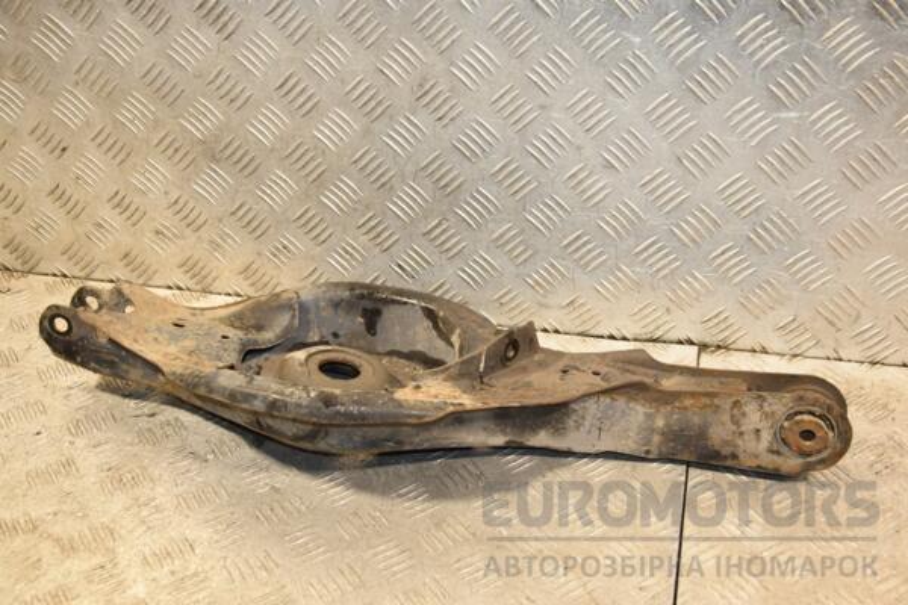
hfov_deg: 43.6
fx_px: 1135
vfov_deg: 29.9
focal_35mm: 45
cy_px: 302
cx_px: 454
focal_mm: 30
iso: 800
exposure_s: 1/200
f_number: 5
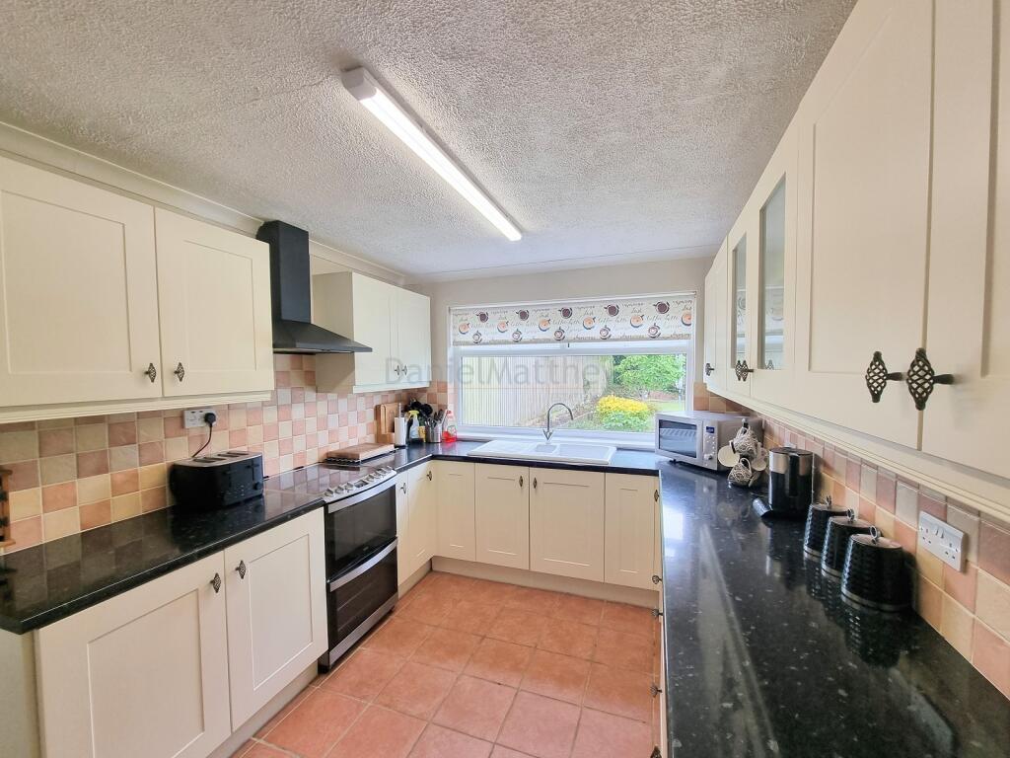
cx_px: 505
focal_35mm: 13
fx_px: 379
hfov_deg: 106.2
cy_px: 379
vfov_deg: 89.9
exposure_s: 1/100
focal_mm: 2.2
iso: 50
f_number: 2.2
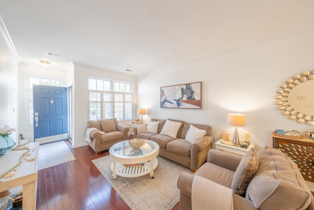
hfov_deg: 108.3
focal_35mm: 13
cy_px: 105
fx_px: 113
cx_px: 157
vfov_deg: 85.4
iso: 320
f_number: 9
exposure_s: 1/80
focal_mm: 13
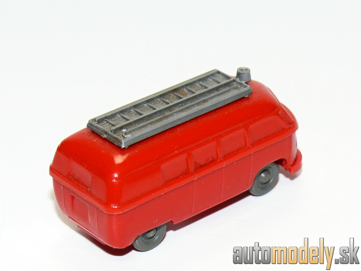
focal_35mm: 144
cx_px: 181
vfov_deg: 10.3
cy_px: 136
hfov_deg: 13.7
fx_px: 1502
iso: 100
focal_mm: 16.9
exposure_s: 1/30
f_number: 4
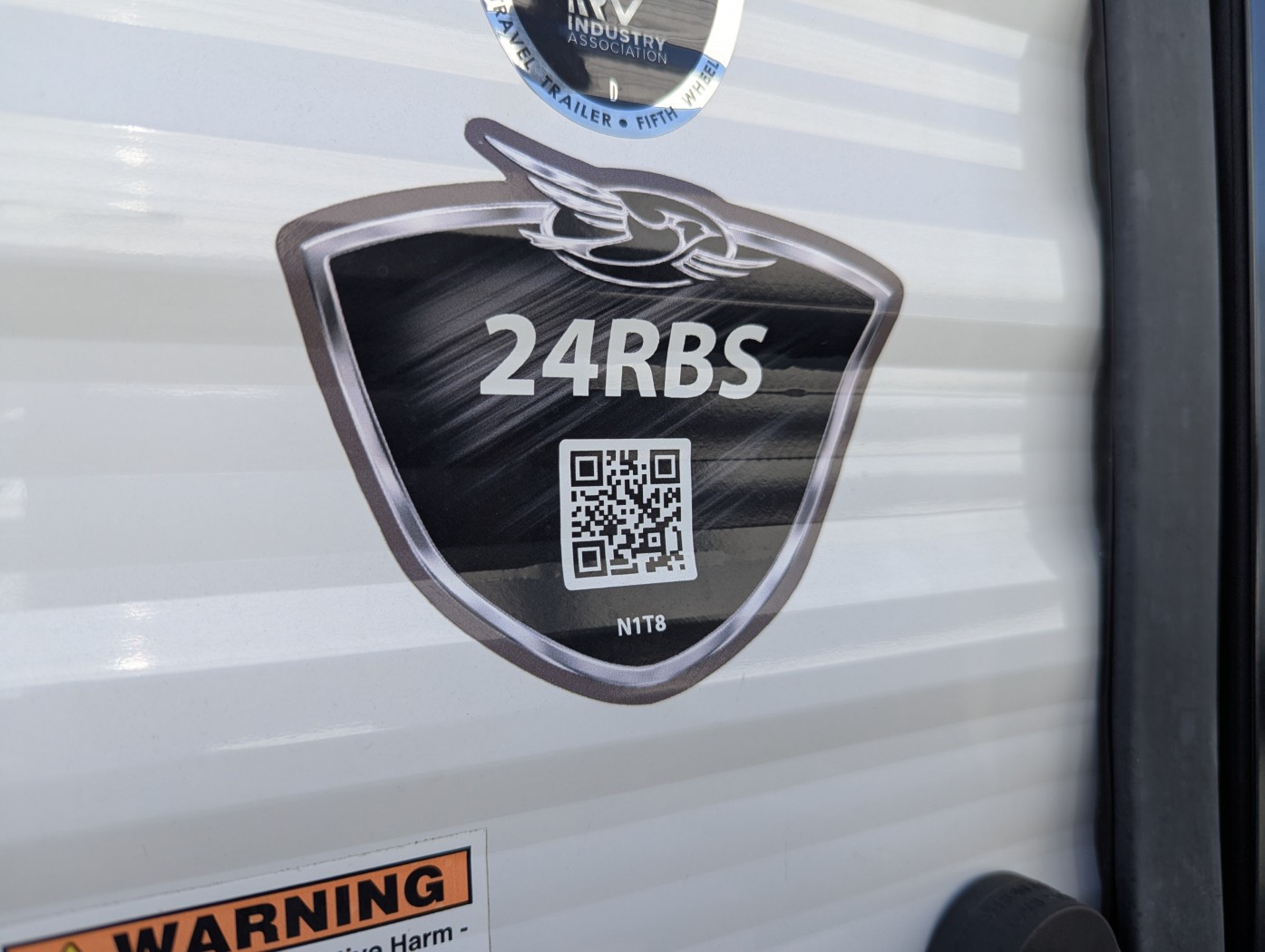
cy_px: 476
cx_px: 632
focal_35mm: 24
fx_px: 878
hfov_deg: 71.5
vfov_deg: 56.9
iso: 49
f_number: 1.85
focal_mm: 6.81
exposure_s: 1/765
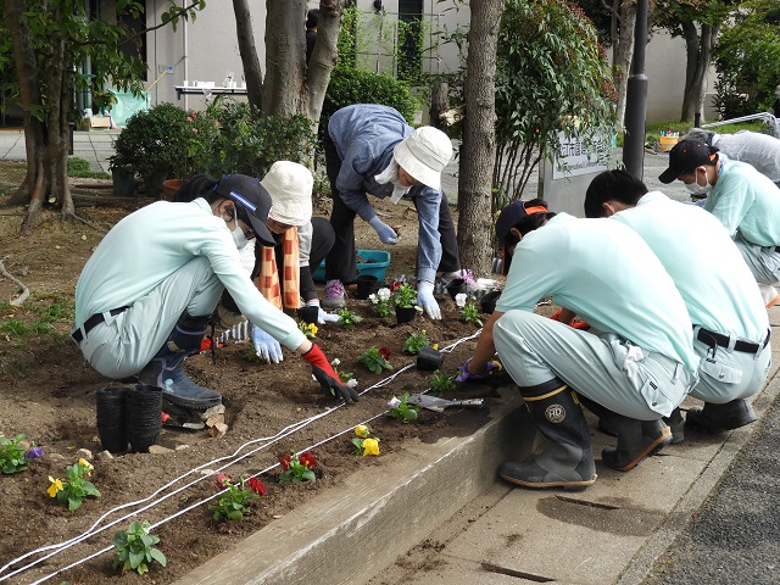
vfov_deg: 29.1
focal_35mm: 50
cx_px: 390
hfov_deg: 38.2
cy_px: 292
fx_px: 1127
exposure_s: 1/320
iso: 100
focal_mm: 9
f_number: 4
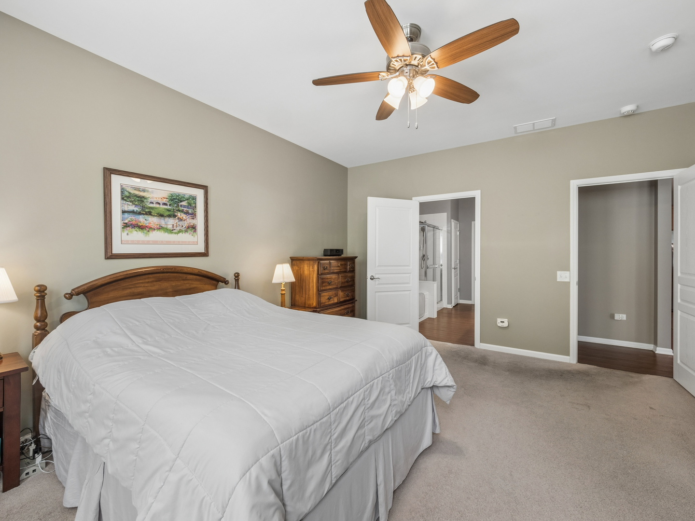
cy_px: 260
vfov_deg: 85.7
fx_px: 281
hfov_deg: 102.1
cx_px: 348
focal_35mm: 14
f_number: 8
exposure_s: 1/15
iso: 400
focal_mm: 7
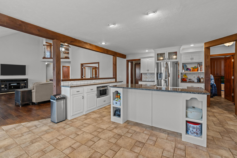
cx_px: 118
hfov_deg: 96.7
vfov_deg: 73.7
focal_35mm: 16
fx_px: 105
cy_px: 79
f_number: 4
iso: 1000
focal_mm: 16
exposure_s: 1/60
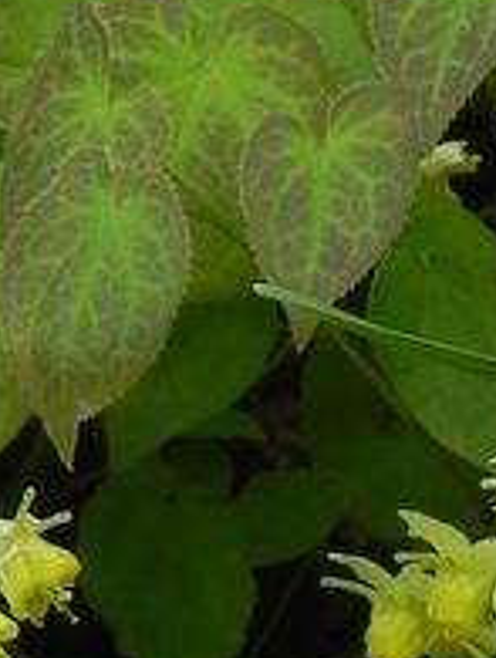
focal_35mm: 528
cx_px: -236
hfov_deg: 2.8
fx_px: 10054
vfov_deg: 3.7
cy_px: -213
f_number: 5
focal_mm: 23
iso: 160
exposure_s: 1/100
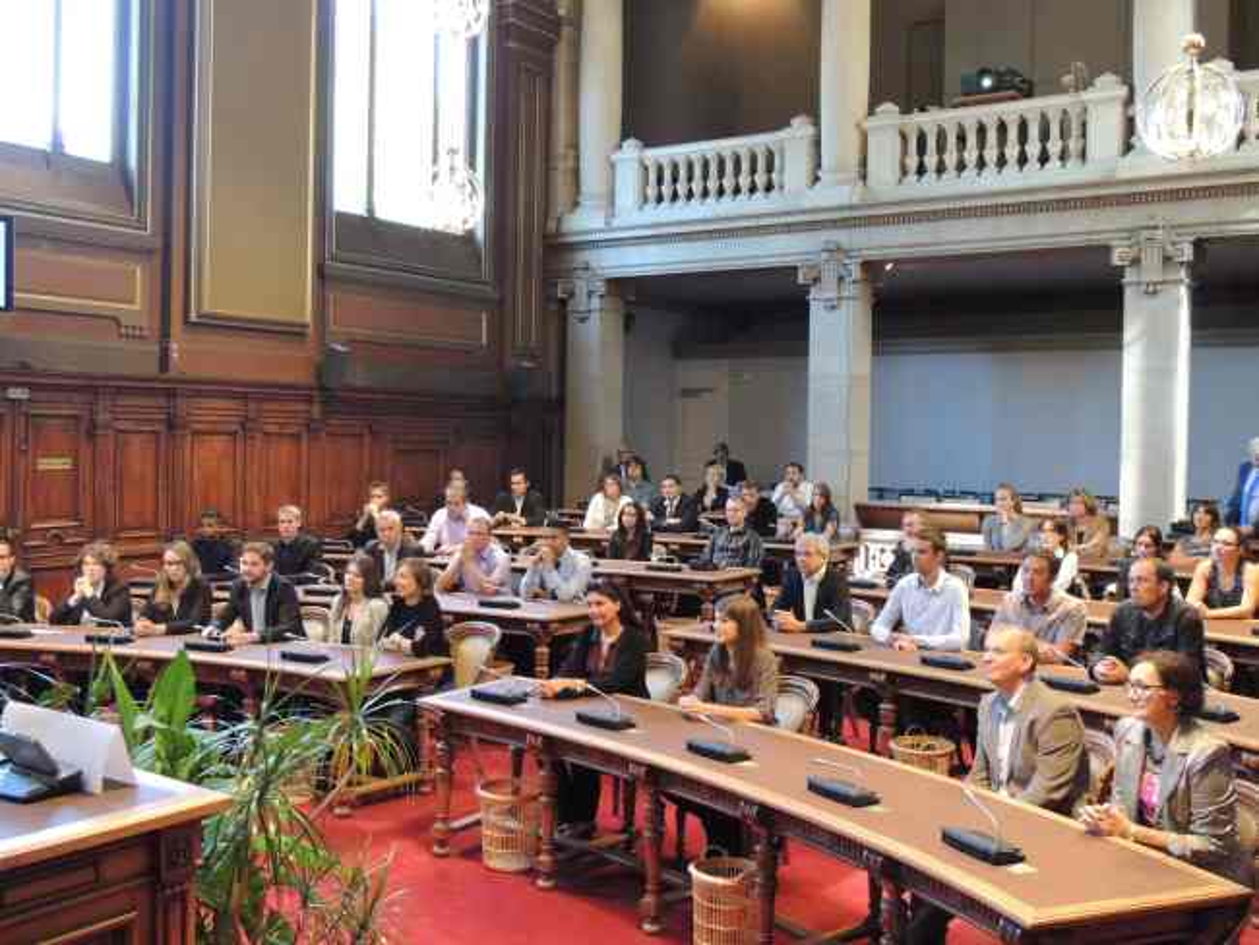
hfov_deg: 52.6
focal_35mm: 35
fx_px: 1273
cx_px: 630
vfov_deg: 40.7
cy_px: 472
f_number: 3.3
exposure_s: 1/25
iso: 400
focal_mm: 6.2
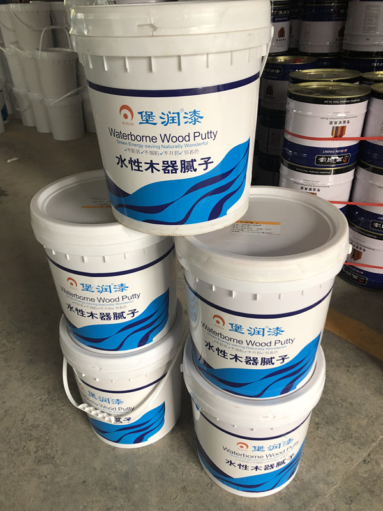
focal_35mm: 29
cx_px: 192
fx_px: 428
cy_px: 256
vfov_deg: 61.7
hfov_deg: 48.2
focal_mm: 3.99
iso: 40
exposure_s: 1/17
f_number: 1.8
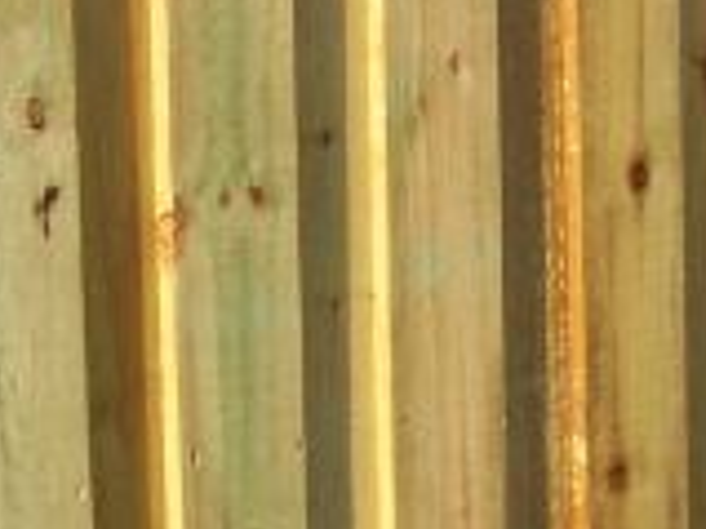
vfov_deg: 7.0
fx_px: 4300
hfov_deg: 9.4
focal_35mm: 211
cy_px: 311
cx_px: 537
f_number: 5.6
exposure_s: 1/250
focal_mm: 7
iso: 80
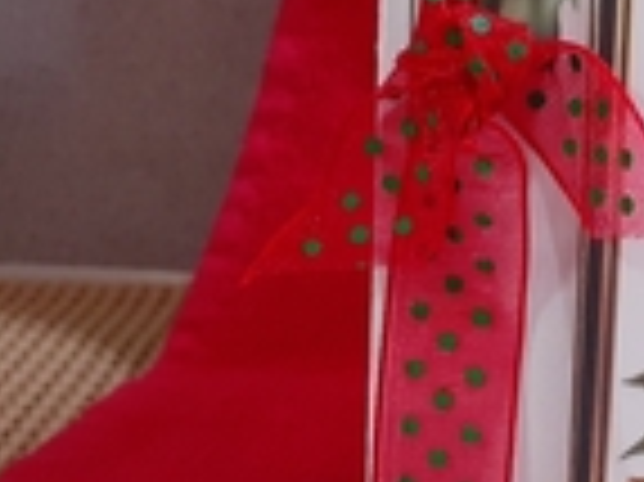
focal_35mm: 85
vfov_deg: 17.2
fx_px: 1580
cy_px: 92
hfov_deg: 21.3
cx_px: 793
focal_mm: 3.6
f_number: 1.9
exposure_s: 1/25
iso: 400
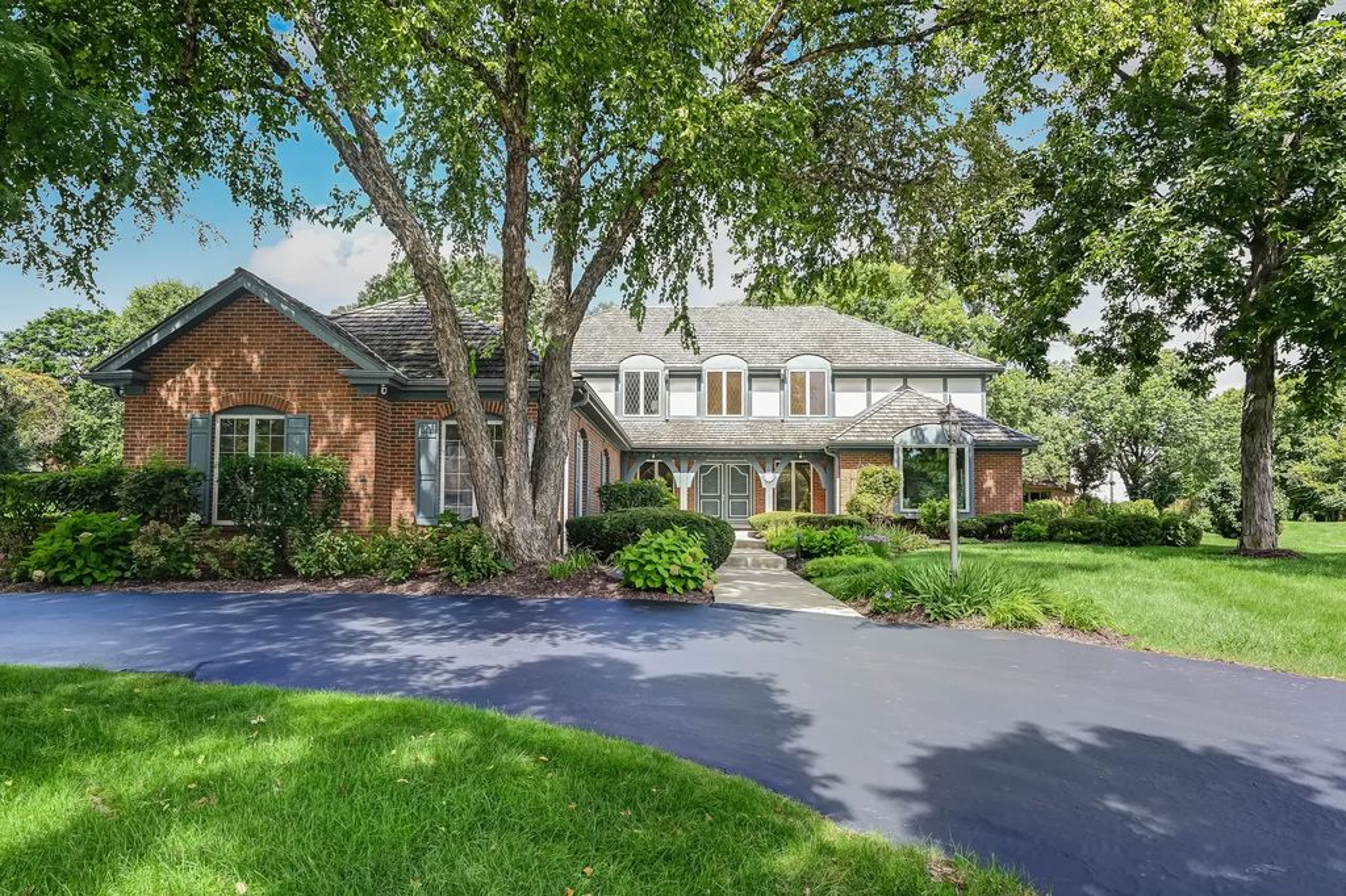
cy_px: 448
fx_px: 710
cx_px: 673
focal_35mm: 19
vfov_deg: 64.5
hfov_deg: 86.9
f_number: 8
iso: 400
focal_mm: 19
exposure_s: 1/160
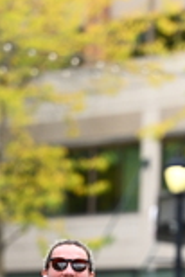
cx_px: 215
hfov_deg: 3.1
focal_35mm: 446
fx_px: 3430
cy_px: 327
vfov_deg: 4.6
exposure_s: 1/2000
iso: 640
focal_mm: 125
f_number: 2.8
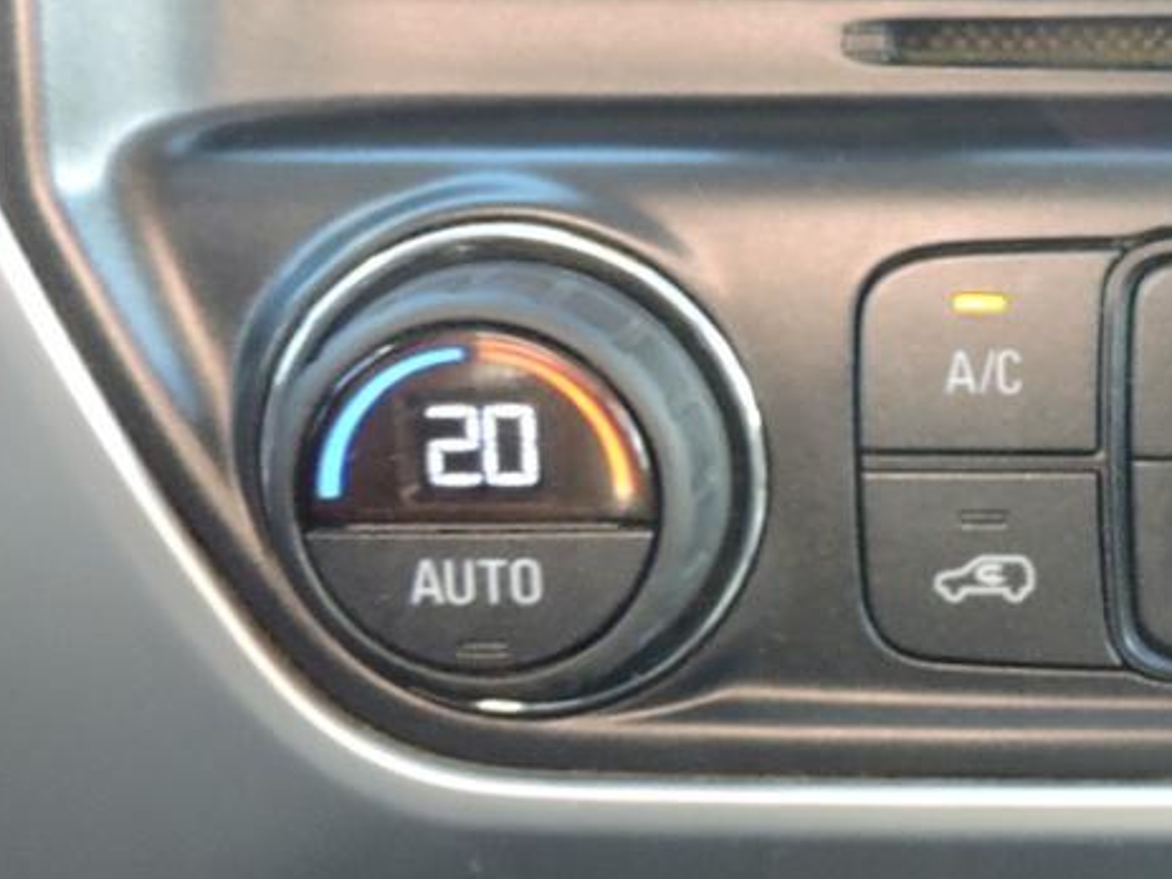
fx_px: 2809
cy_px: 486
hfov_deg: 21.6
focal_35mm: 83
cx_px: 1468
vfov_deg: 17.8
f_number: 3.1
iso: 280
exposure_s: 1/30
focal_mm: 5.4
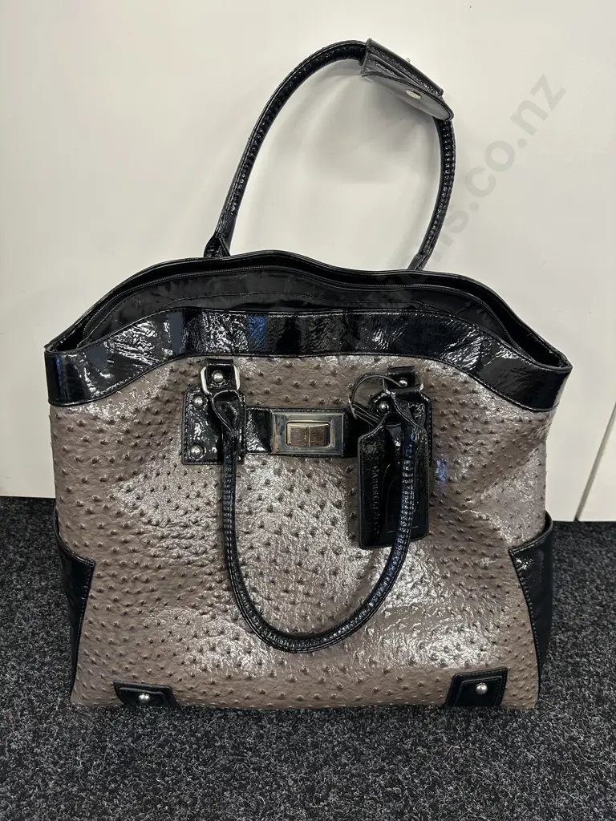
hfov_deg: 56.8
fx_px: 569
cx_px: 308
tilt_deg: -33.6
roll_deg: -0.8
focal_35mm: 24
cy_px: 410
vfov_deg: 71.6
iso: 160
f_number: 1.78
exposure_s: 1/50
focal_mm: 6.86
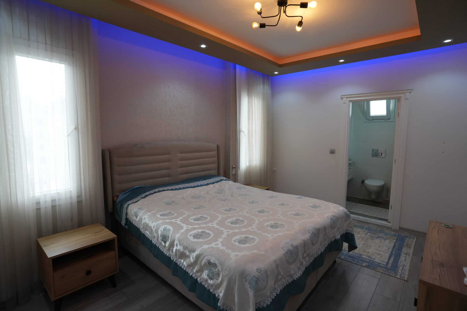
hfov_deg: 93.3
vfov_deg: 70.4
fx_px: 220
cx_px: 234
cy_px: 156
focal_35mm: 17
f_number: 4
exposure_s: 1/160
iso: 640
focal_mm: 17
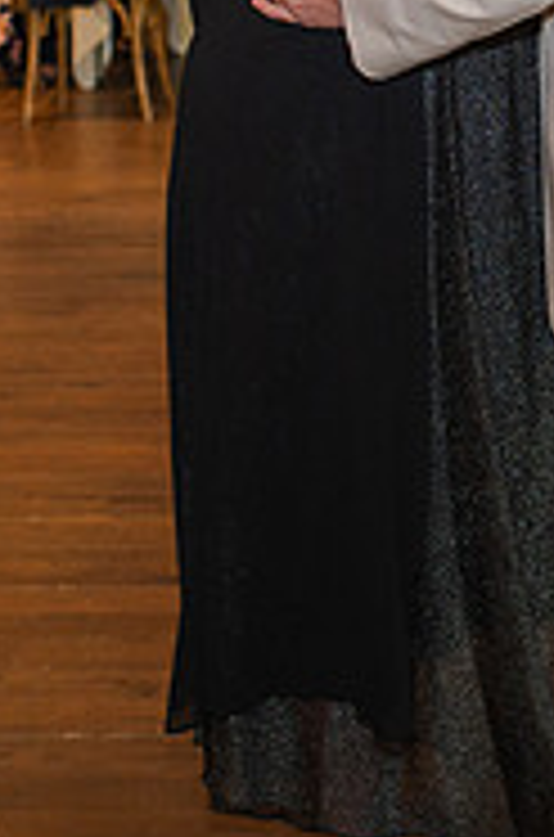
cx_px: 530
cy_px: 63
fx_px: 2971
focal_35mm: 128
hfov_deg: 10.6
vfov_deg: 15.8
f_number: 3.2
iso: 1000
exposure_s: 1/200
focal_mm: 35
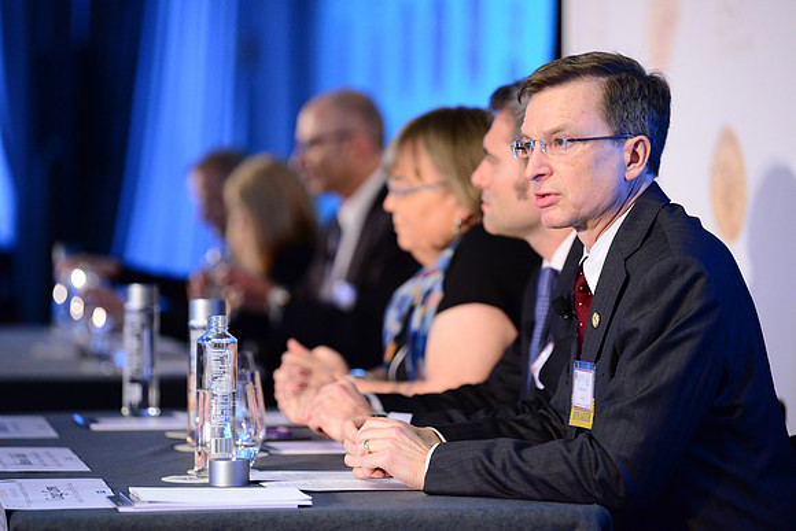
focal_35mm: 160
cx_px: 398
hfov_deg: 12.8
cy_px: 266
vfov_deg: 8.6
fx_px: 3538
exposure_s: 1/200
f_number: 2.8
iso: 4000
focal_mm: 160
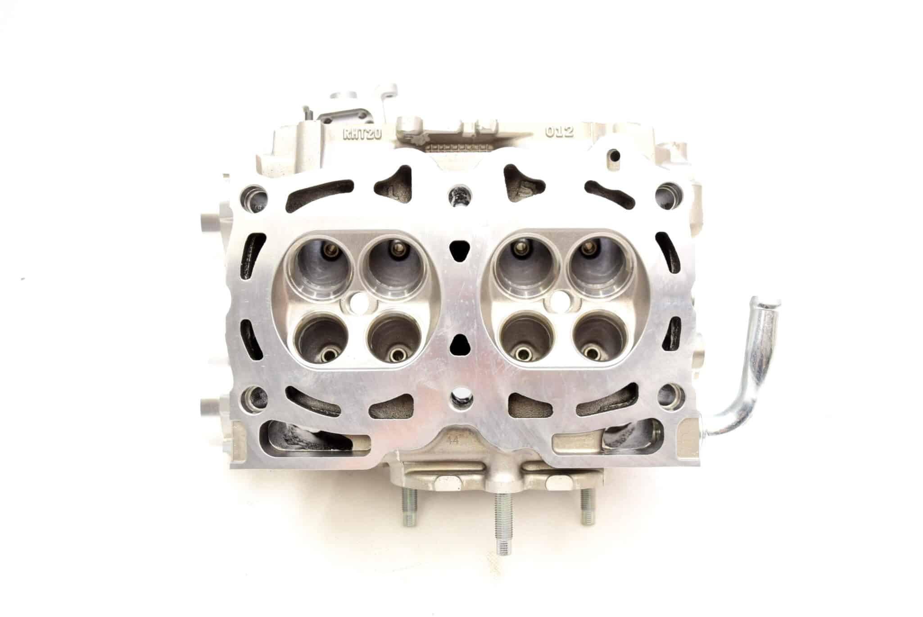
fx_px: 847
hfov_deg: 57.2
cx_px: 462
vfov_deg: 40.0
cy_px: 308
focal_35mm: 33
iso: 400
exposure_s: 1/100
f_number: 5
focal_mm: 22
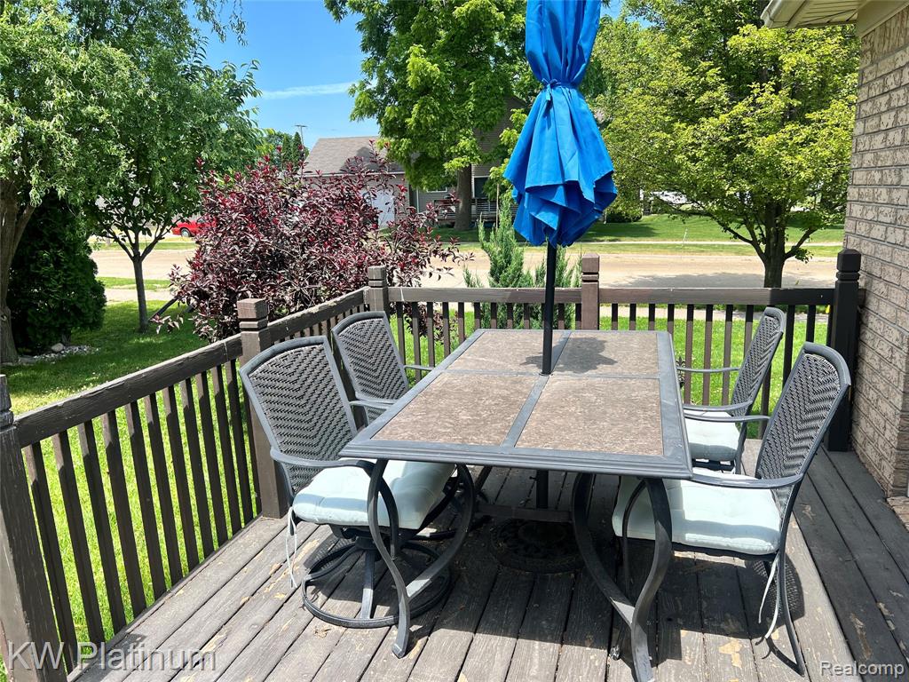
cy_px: 341
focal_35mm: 26
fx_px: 683
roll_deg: +2.4
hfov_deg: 67.3
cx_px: 454
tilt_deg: -12.2
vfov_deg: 53.1
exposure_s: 1/1808
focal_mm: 5.7
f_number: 1.5
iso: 50
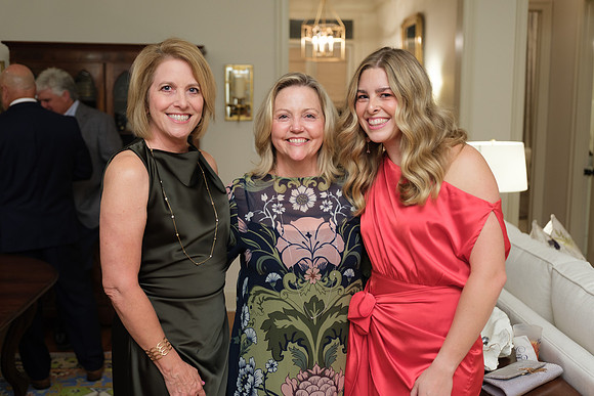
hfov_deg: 49.5
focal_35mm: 39
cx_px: 297
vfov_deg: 34.2
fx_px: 644
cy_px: 198
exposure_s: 1/125
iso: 400
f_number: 1.8
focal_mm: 25.9
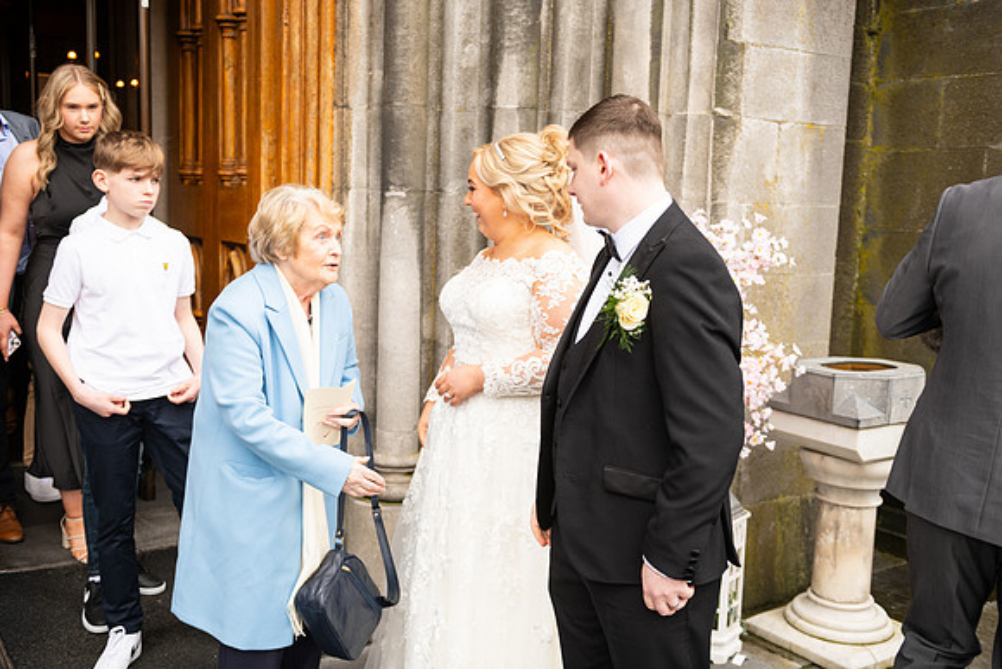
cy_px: 334
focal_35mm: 36
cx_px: 501
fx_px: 1002
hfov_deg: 53.1
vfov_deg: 36.9
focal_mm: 36
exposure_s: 1/160
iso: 125
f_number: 3.5
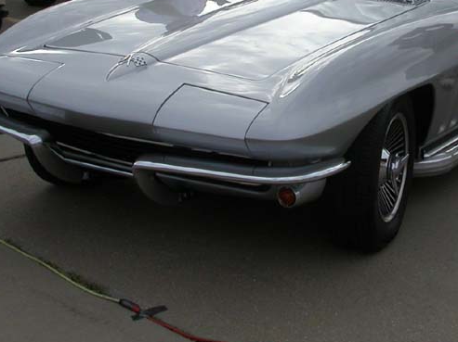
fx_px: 1044
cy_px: 15
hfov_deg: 24.4
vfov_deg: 18.2
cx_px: 347
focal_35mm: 79
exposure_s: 1/305
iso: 100
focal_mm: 7.85
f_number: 7.5
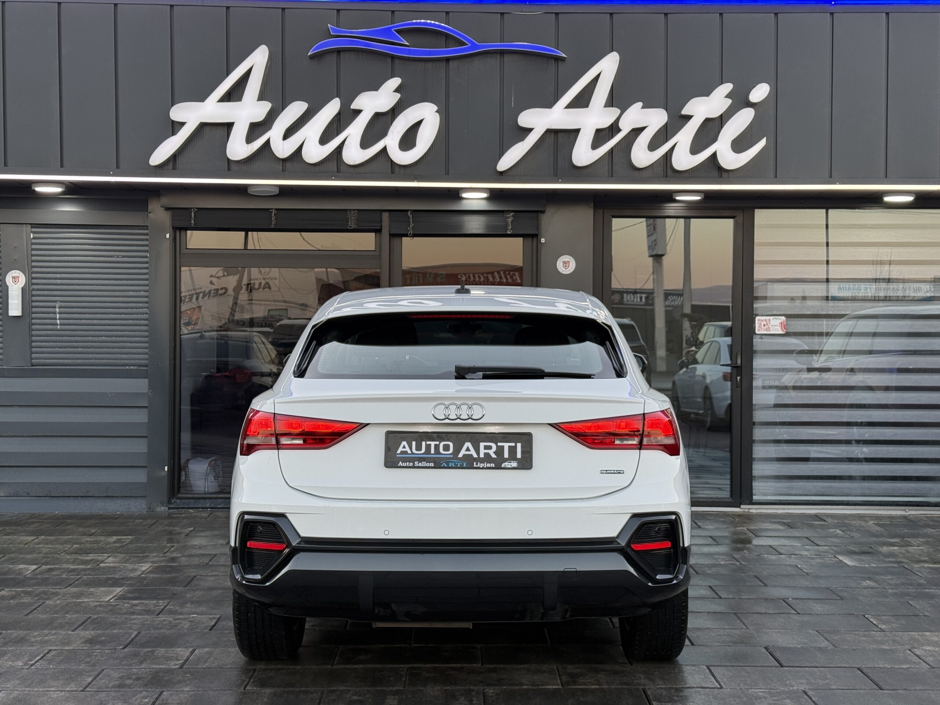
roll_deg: -0.2
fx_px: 1303
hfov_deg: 39.7
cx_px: 470
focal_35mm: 48
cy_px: 352
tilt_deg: -0.5
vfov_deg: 30.3
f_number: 1.78
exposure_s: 1/121
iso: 50
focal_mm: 6.76
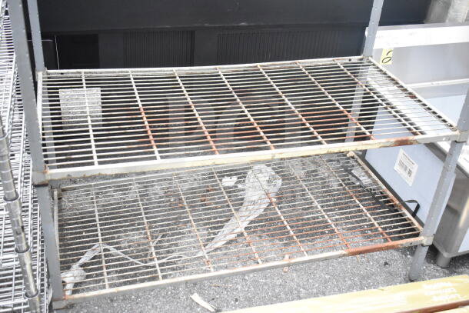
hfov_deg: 47.9
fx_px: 528
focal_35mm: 40
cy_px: 156
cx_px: 234
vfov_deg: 33.0
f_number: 4
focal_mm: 27
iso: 5000
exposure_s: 1/4000
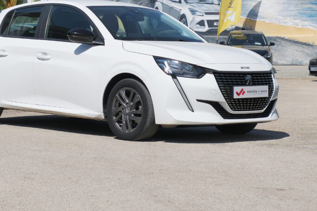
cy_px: 65
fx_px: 898
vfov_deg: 13.4
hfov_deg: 20.0
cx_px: 126
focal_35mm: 102
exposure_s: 1/1000
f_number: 5.6
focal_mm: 45
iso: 160
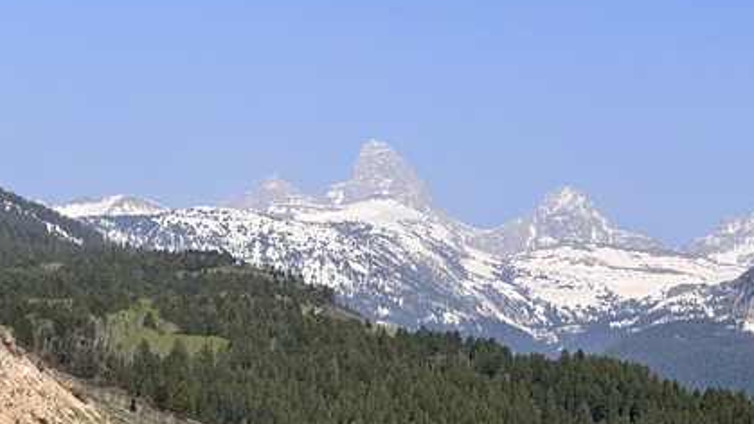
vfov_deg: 10.8
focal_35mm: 112
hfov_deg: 19.1
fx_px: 2240
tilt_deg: +7.4
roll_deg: -4.0
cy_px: 126
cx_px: 432
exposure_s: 1/1248
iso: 32
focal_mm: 9
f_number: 2.8
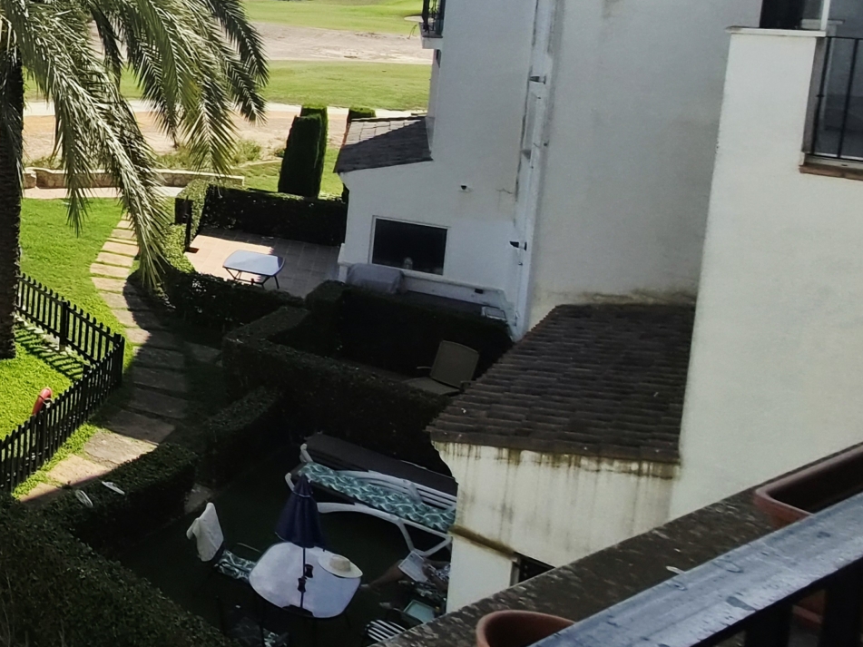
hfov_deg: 34.2
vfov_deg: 37.3
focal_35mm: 35
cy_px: 34
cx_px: -298
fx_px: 872
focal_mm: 2.2
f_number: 2.2
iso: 100
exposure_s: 1/5424
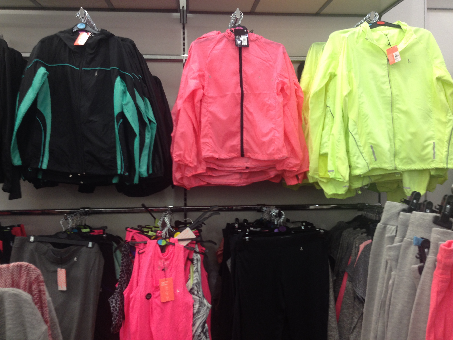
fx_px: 458
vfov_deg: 40.7
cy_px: 170
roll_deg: -0.9
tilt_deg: -1.1
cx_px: 226
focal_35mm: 35
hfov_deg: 52.6
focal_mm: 4.28
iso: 64
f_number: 2.4
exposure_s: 1/20
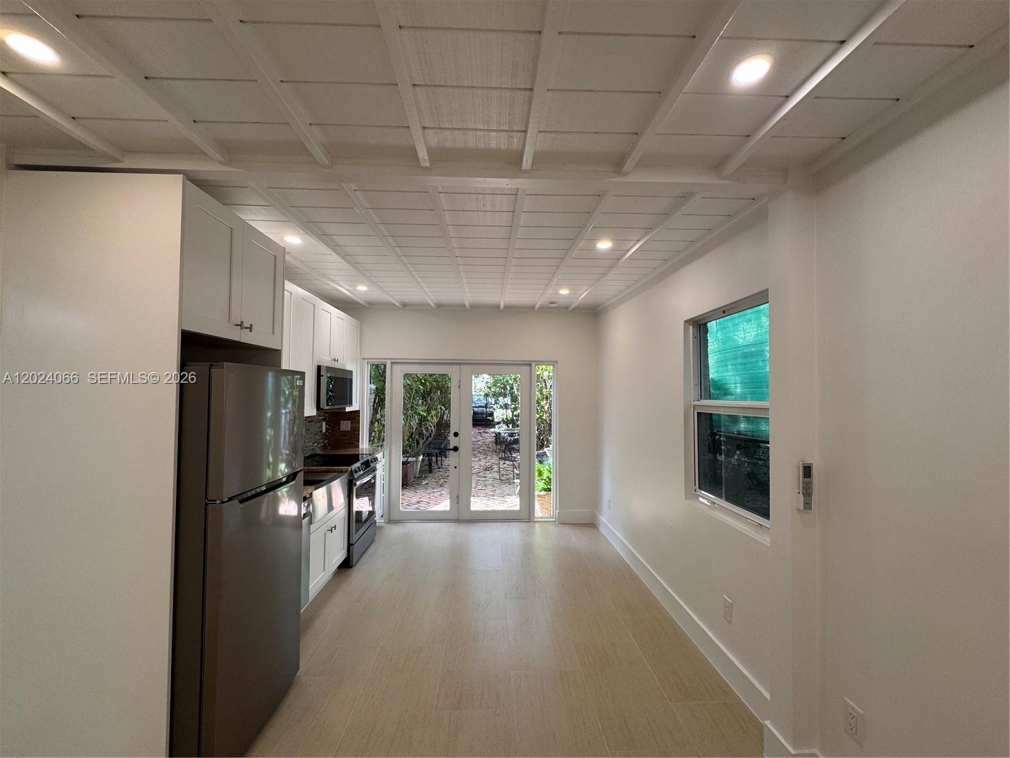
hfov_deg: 102.1
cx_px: 505
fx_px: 408
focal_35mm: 14
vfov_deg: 85.7
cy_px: 379
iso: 100
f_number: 2.2
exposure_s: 1/120
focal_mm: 2.22
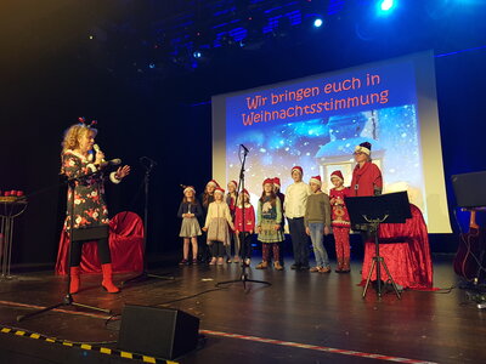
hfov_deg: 67.3
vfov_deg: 53.1
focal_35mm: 26
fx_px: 365
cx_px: 243
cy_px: 182
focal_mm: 4.2
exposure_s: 1/20
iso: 125
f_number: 1.7
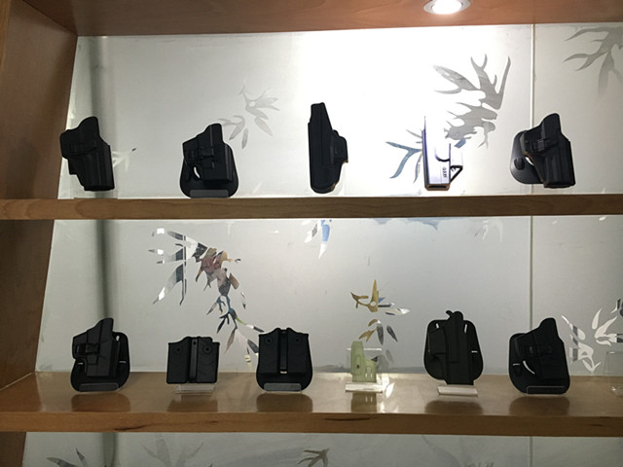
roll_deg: +1.3
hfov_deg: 61.7
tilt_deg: -1.7
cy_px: 234
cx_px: 312
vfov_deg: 48.2
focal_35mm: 29
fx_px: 522
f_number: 2.2
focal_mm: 4.15
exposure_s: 1/33
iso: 160
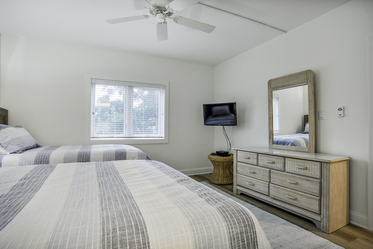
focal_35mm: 18
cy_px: 124
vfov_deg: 67.4
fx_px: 186
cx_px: 186
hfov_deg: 90.0
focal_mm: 18
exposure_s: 1/4
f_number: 11
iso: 400
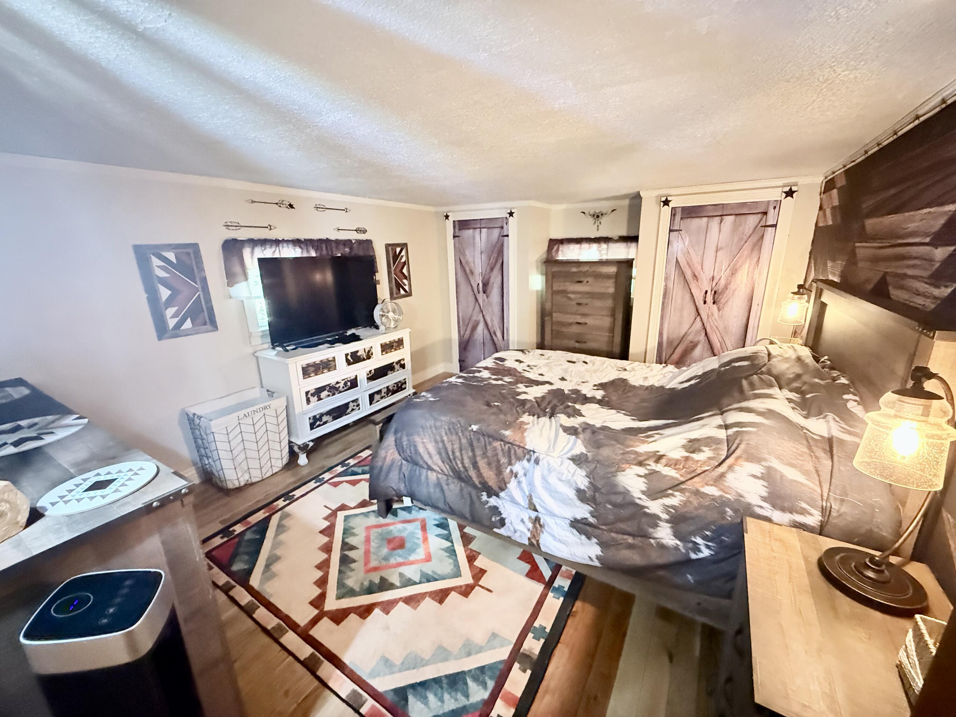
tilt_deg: -15.2
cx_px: 478
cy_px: 358
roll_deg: +1.8
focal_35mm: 14
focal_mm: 2.22
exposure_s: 1/40
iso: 1250
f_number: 2.2
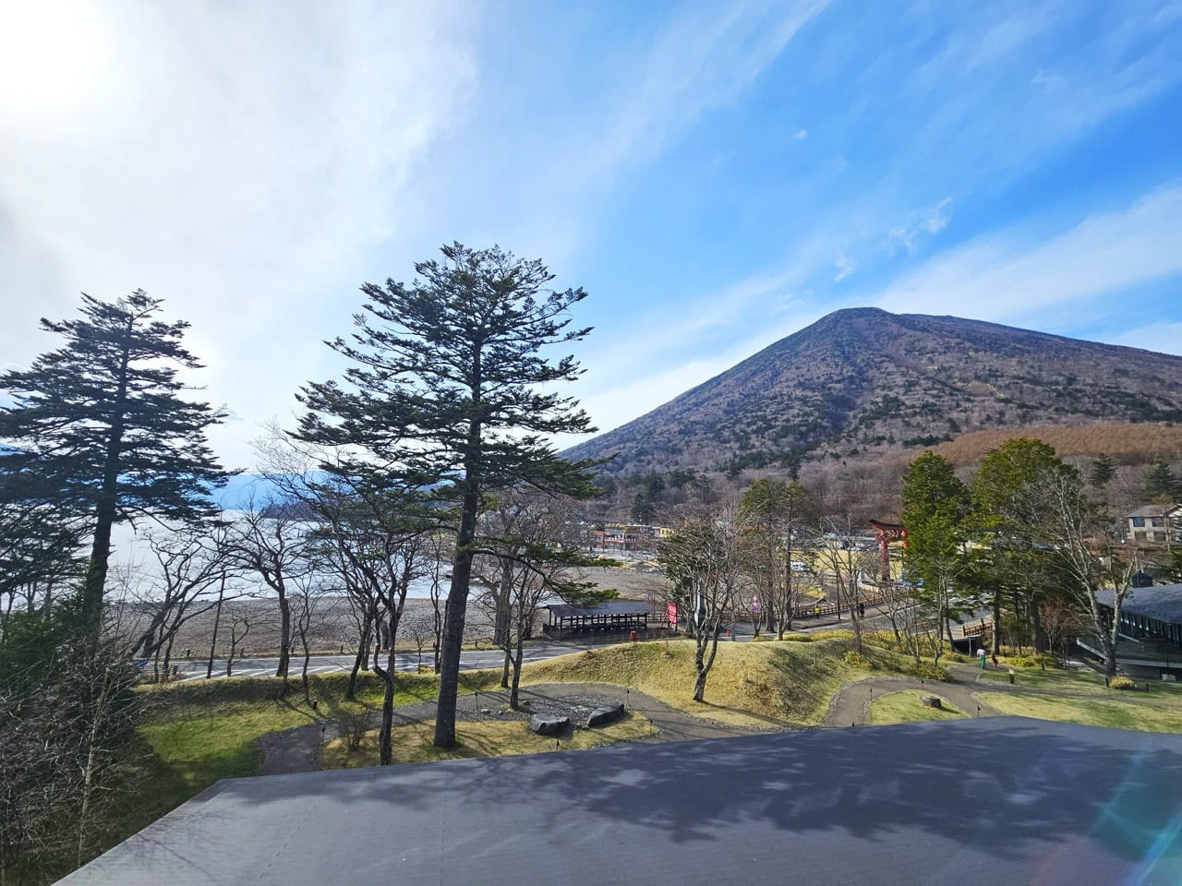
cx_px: 591
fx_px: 444
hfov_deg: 106.2
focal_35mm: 13
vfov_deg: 89.9
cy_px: 443
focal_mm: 2.2
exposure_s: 1/2423
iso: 50
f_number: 2.2
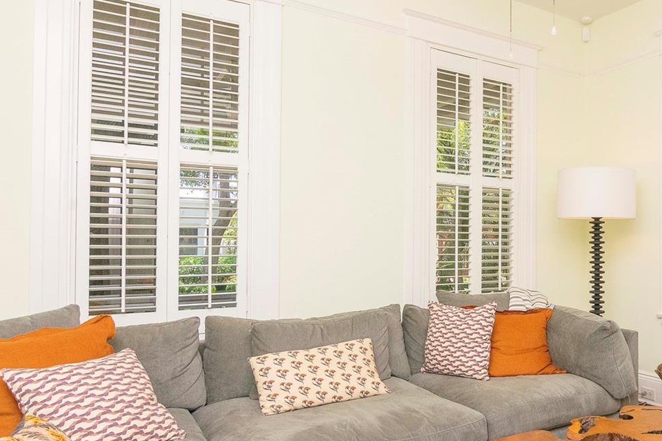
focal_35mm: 30
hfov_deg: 58.0
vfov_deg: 43.6
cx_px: 515
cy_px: 236
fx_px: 552
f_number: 11
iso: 640
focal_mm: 12
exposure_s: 1/200
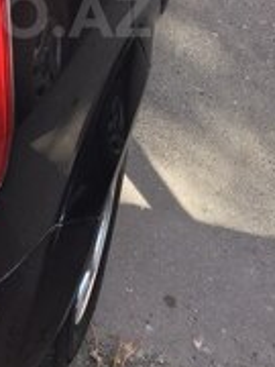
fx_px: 847
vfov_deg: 23.5
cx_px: -6
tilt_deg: -37.7
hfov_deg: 17.9
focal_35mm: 80
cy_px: 14
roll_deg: -2.0
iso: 32
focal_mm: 4.15
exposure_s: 1/366
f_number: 2.2
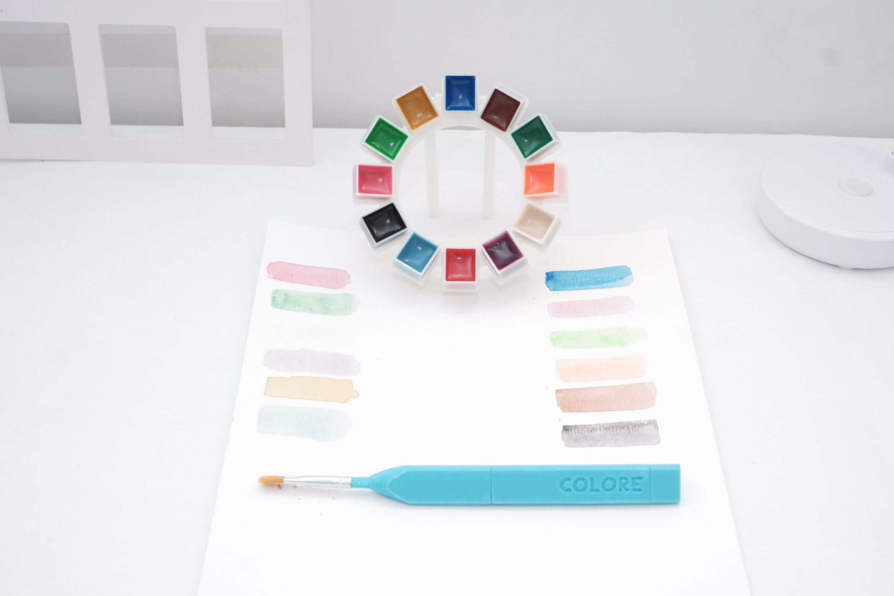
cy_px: 289
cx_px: 449
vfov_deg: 26.0
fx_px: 1291
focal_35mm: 52
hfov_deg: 38.2
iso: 1600
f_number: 9
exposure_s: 1/125
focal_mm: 32.3
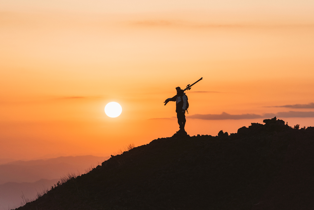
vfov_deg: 6.9
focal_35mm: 200
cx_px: 157
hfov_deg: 10.3
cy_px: 105
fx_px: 1744
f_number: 4.5
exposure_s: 1/800
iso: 100
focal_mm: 200
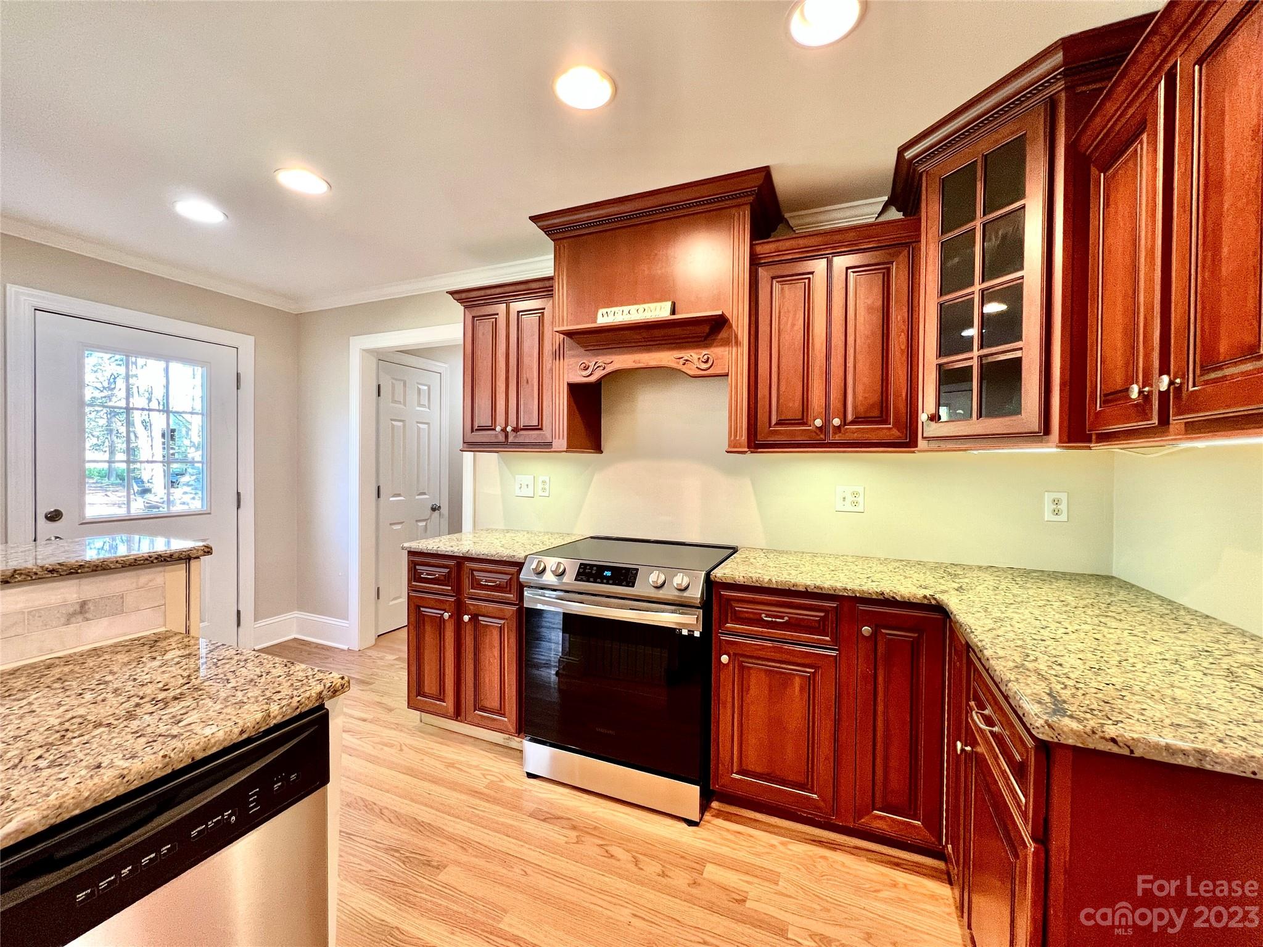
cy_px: 474
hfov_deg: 106.2
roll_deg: -0.7
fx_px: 474
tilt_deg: -1.5
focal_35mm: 13
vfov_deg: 89.9
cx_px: 632
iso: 160
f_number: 1.8
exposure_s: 1/60
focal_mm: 1.57
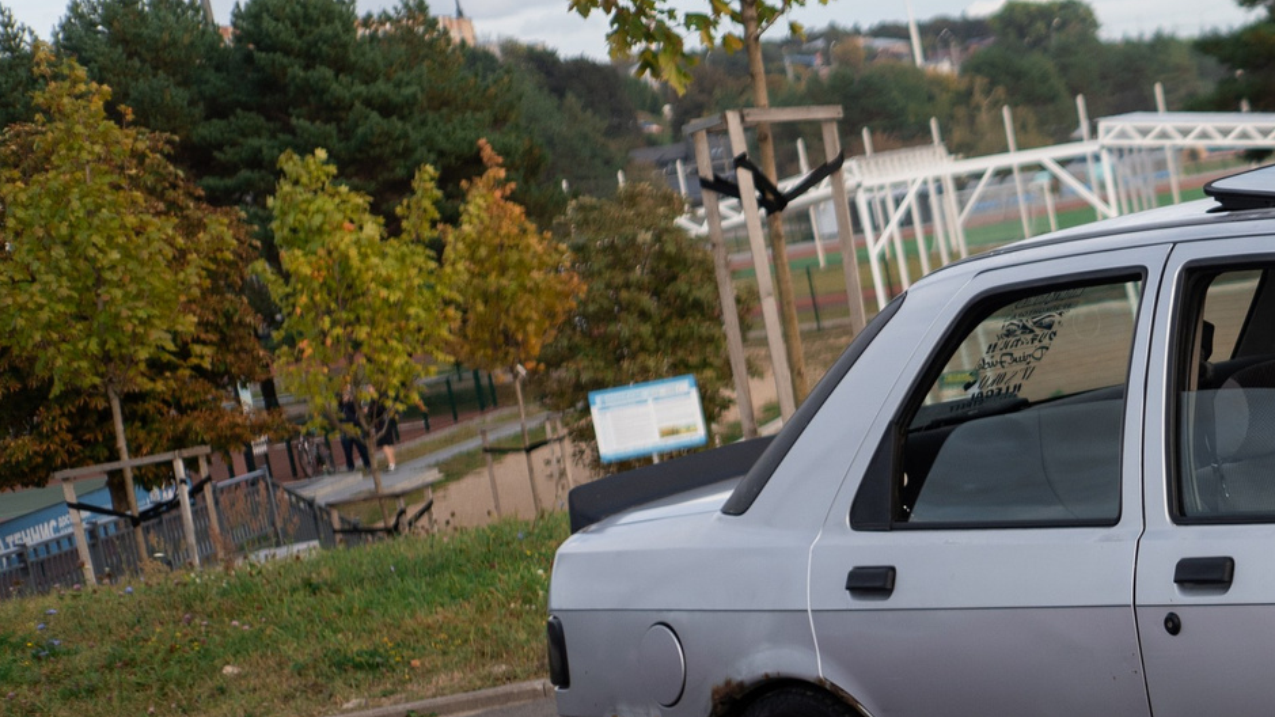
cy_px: 555
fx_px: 3381
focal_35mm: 100
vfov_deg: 12.1
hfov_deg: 19.5
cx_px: 1722
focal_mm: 35
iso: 100
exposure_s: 1/1250
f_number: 2.2
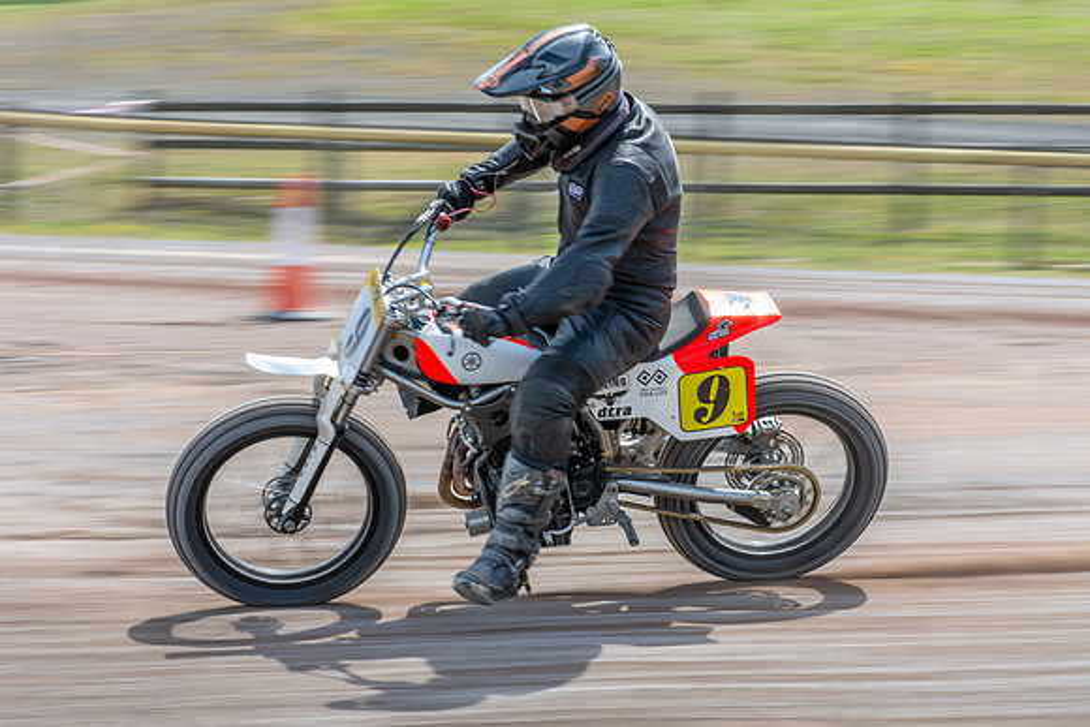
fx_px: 3391
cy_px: 363
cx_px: 558
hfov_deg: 18.3
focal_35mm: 112
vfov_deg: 12.2
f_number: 7.1
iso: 160
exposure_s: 1/160
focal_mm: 62
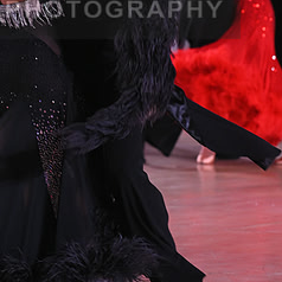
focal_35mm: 384
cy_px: 0
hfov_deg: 4.6
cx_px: 78
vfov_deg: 4.6
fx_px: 3539
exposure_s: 1/320
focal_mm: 185
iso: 2500
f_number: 5
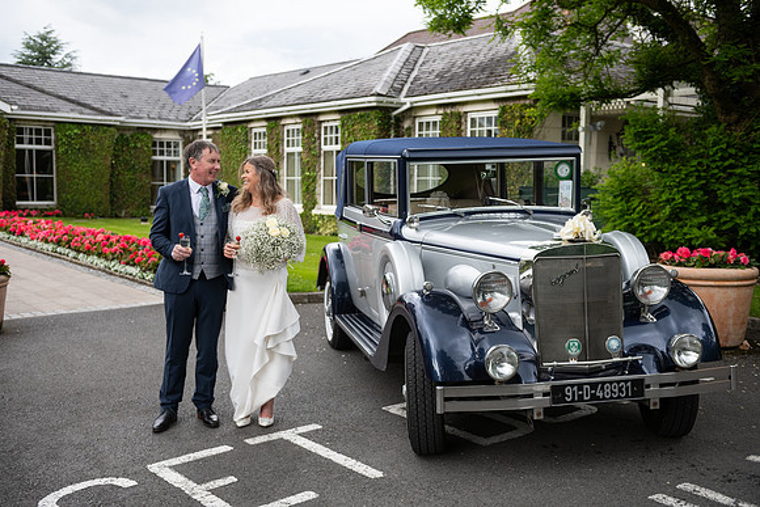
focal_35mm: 40
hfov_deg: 48.4
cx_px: 380
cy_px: 254
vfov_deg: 33.4
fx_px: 845
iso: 320
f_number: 3.5
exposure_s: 1/800
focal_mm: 40
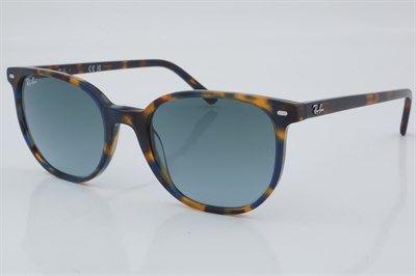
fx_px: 866
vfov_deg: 18.2
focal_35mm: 75
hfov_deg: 27.0
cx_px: 208
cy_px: 138
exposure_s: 1/4
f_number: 29
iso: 100
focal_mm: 50
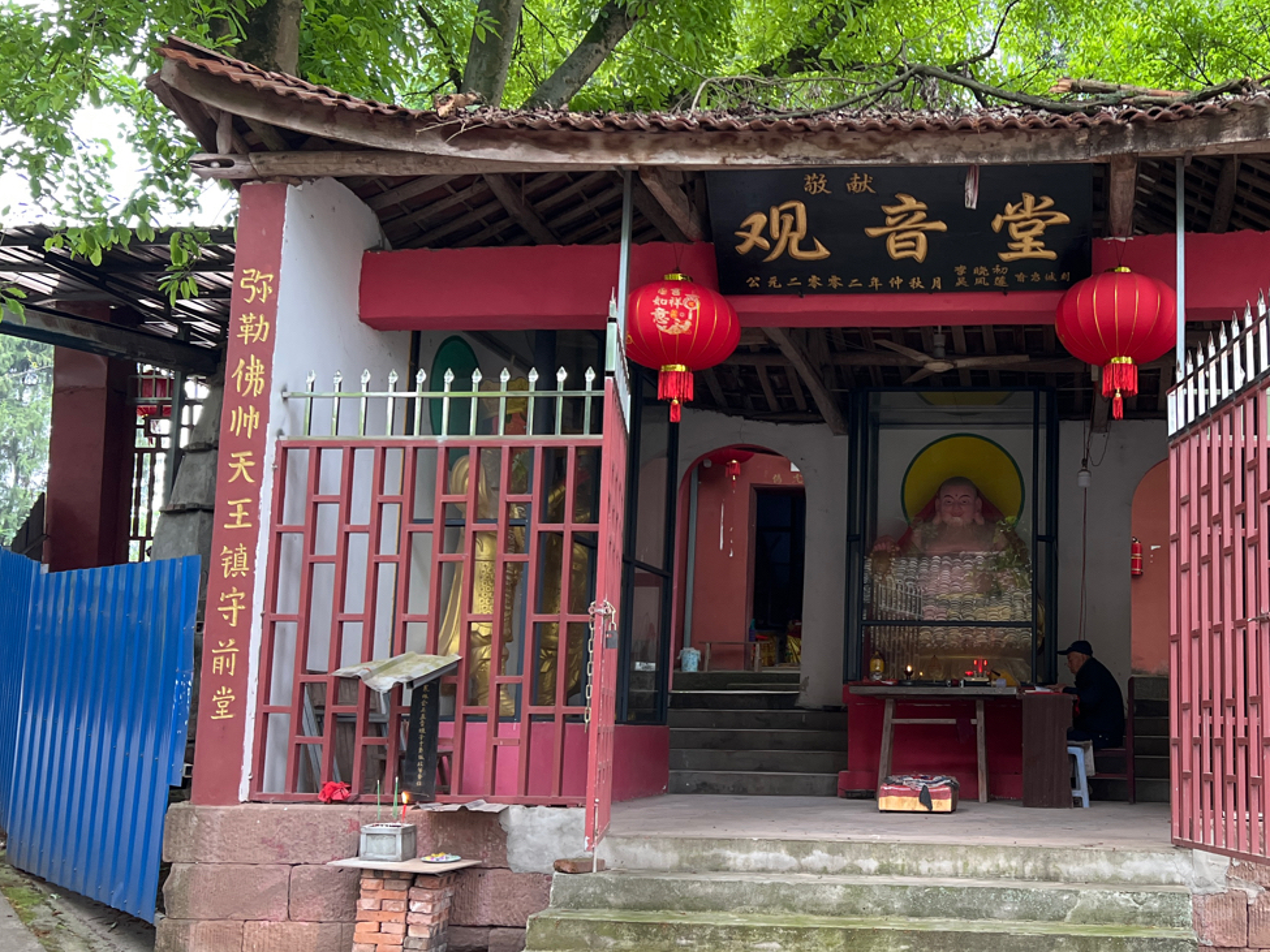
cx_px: 957
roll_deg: -0.9
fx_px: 1467
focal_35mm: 40
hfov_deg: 45.1
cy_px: 529
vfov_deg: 35.9
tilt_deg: +5.8
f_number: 1.5
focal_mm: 5.7
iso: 125
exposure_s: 1/83
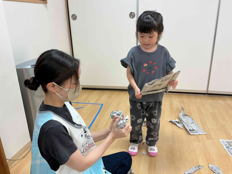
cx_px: 116
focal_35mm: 29
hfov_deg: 61.7
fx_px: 194
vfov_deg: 48.2
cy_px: 87
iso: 40
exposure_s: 1/60
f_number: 1.8
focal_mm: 3
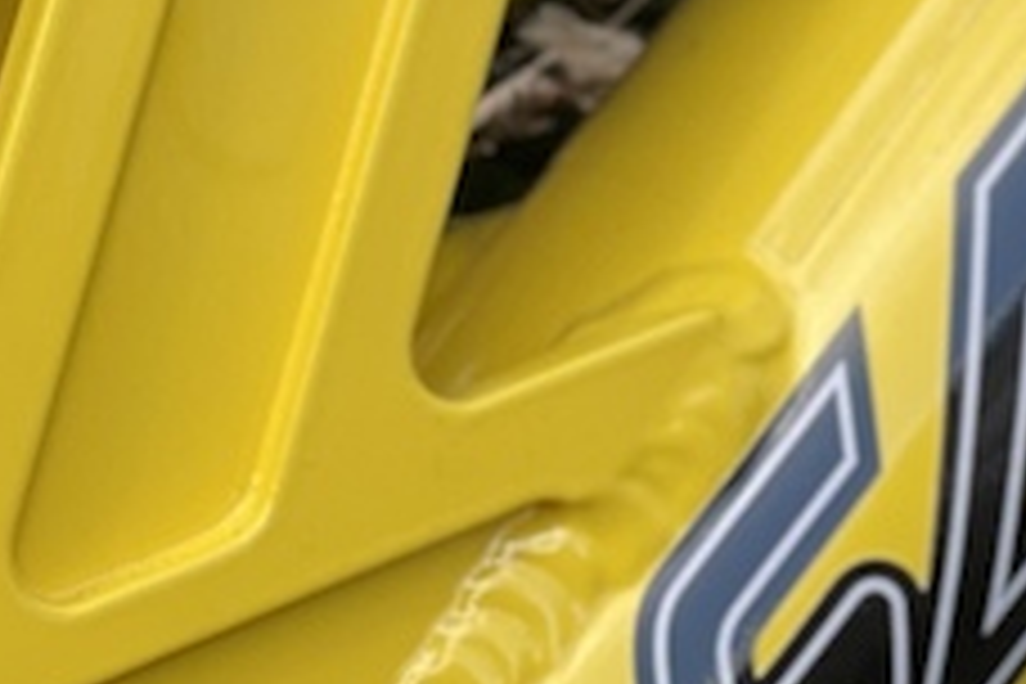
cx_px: 472
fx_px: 6925
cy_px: -558
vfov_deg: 5.6
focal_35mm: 243
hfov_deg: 8.5
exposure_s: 1/369
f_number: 2
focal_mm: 6
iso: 32
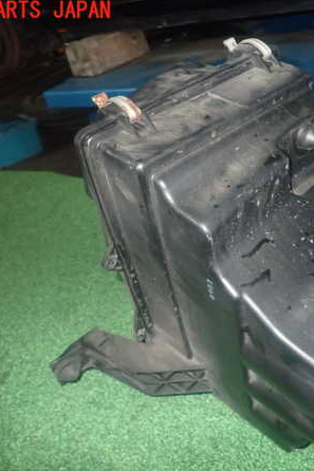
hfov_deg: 36.9
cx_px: 236
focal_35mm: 35
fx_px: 458
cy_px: 236
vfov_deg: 54.5
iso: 500
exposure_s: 1/30
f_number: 5.6
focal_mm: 4.5
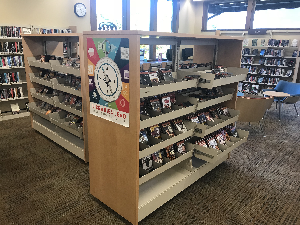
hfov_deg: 63.4
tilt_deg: -16.7
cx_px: 150
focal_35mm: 28
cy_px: 112
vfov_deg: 49.7
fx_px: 243
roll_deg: -1.1
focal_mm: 3.99
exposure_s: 1/30
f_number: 1.8
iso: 40
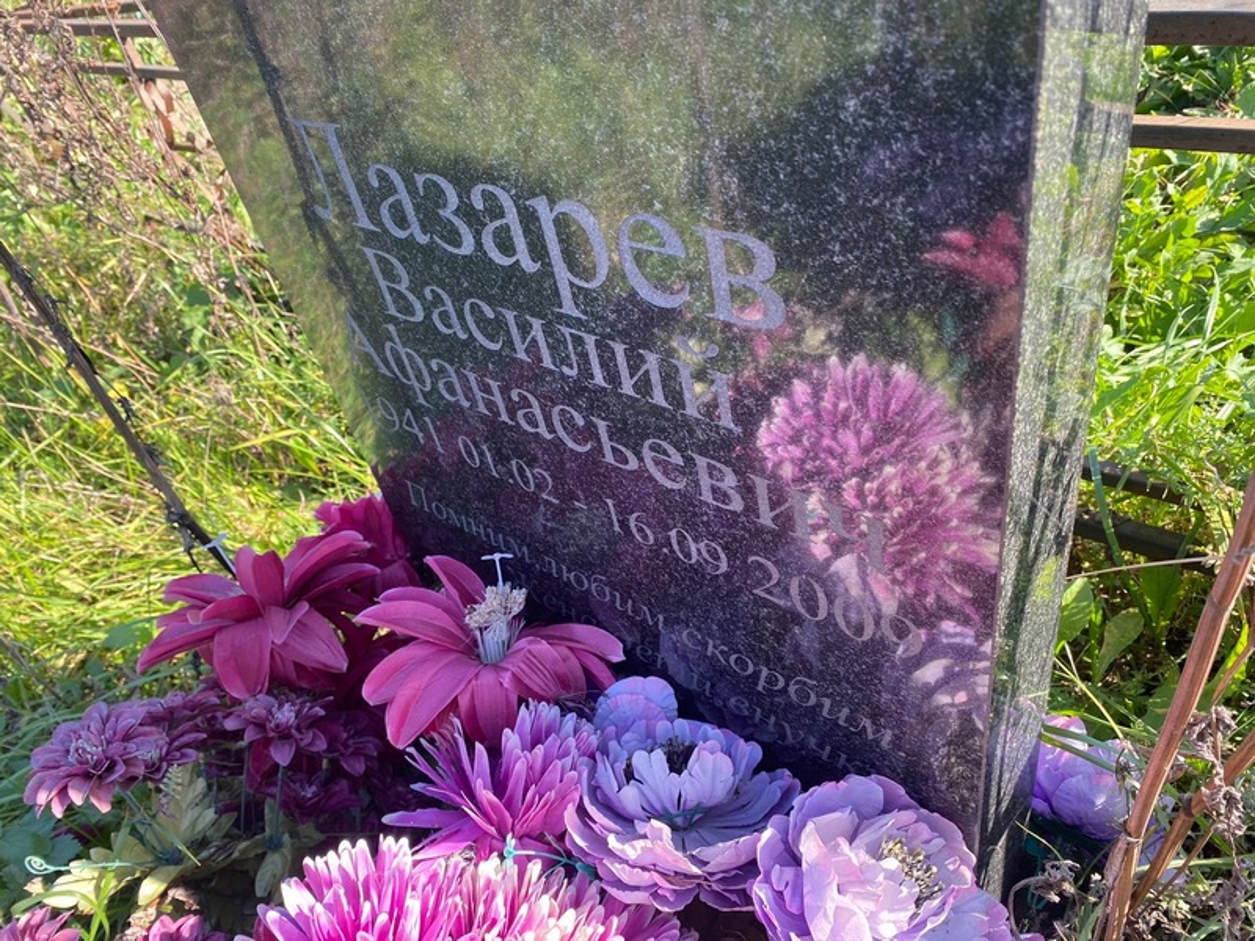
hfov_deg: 67.3
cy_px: 470
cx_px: 628
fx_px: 943
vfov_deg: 53.1
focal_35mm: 26
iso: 32
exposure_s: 1/213
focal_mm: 4.25
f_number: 1.8
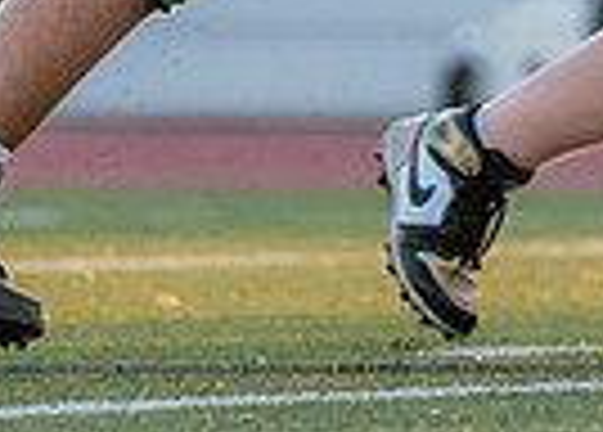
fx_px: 28012
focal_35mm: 1634
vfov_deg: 0.9
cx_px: 573
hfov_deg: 1.2
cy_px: -312
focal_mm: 200
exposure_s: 1/2000
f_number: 2.8
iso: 800
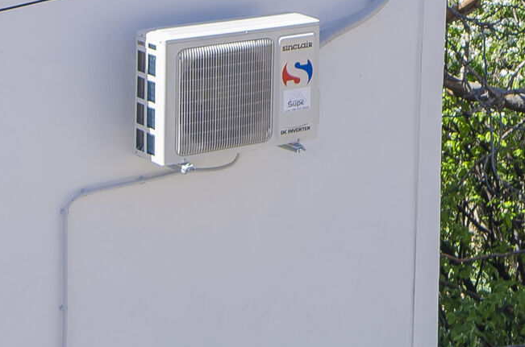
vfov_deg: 10.0
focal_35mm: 129
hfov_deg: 14.8
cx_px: 777
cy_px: -276
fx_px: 1877
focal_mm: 20
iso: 100
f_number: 7.1
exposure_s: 1/100
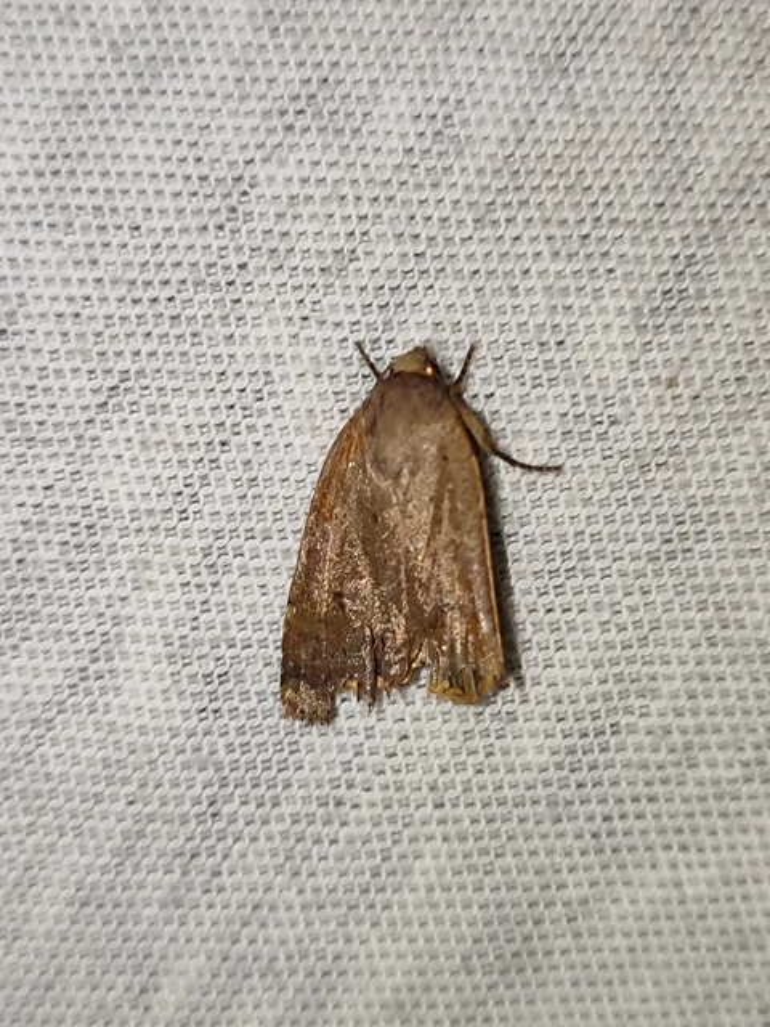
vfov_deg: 71.6
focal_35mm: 24
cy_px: 514
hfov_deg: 56.8
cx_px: 385
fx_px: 712
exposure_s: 1/100
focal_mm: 5.89
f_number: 1.89
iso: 594
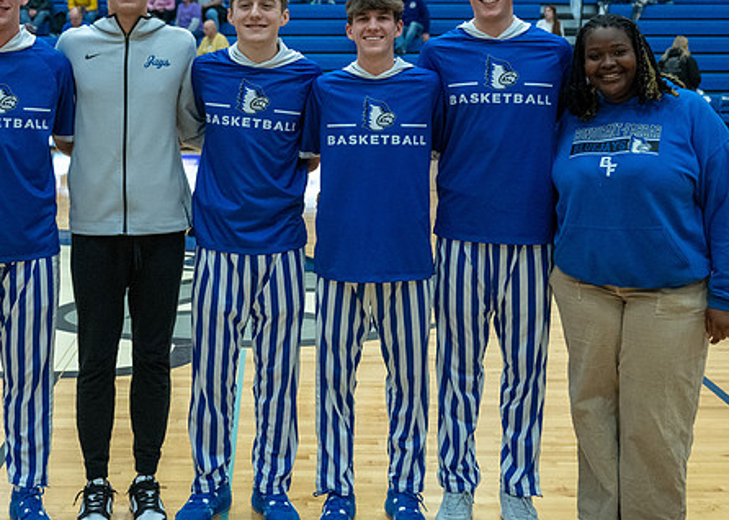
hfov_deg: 33.6
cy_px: 130
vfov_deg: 24.2
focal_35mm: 58
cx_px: 257
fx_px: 1200
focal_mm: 30
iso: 2500
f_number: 3.2
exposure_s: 1/500
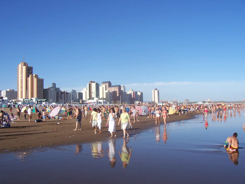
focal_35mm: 34
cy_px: 92
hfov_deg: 54.0
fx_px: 241
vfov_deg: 41.8
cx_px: 122
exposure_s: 1/500
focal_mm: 5.6
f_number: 5.6
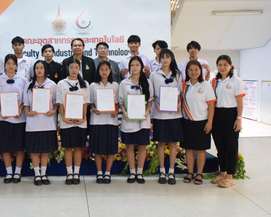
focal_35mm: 49
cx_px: 68
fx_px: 393
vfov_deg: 30.8
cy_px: 98
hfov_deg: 37.1
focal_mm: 22
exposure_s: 1/90
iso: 8000
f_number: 5.6
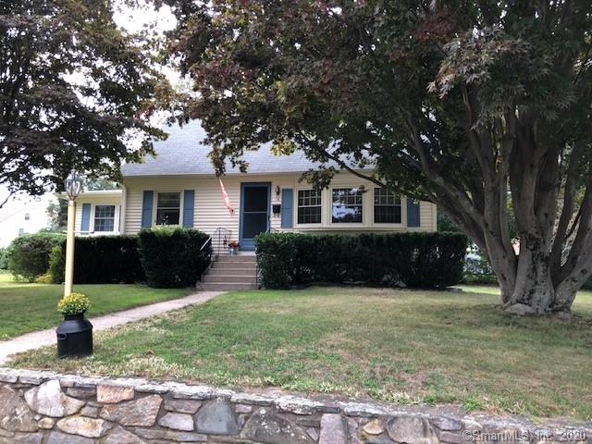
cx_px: 296
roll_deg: -0.6
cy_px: 222
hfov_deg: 63.4
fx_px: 479
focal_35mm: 28
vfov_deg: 49.7
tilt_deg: +6.7
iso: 25
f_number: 1.8
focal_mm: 4
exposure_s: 1/120
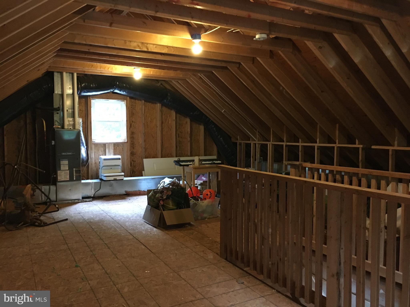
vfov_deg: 48.2
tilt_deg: -2.6
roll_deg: -0.4
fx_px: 343
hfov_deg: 61.7
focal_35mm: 29
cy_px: 154
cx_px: 205
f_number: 2.2
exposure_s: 1/15
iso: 250
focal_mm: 4.15
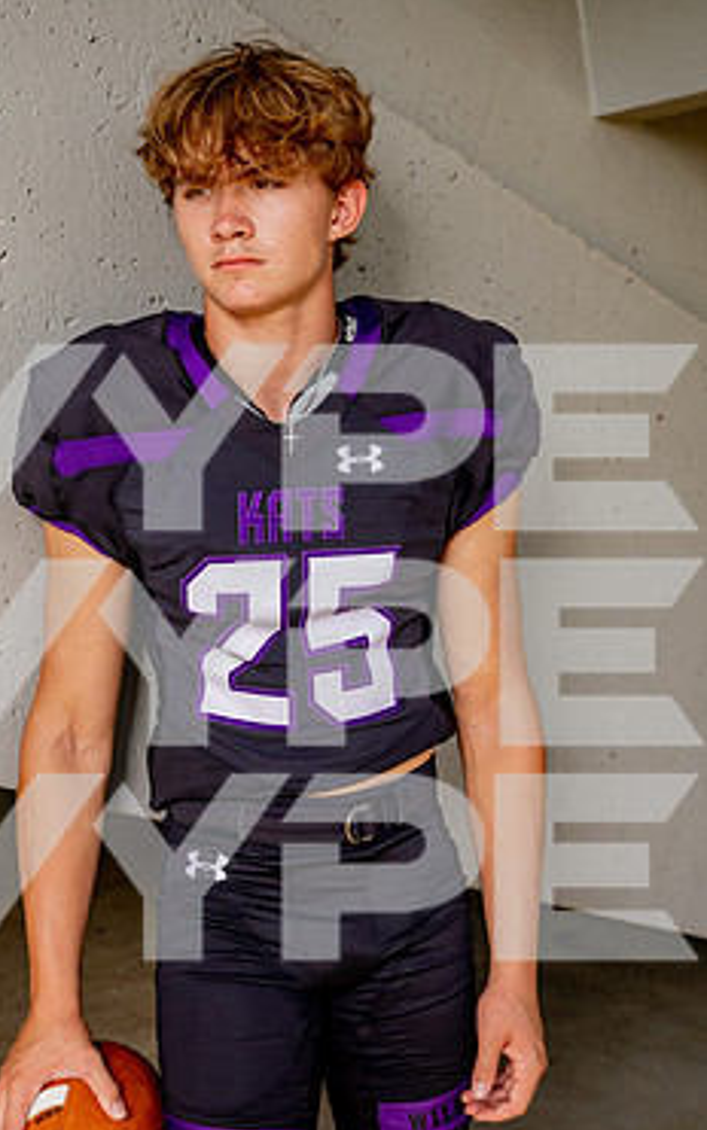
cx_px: 253
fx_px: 1448
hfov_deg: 27.3
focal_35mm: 47
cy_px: 655
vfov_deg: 42.5
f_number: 5.6
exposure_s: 1/250
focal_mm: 38
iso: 100
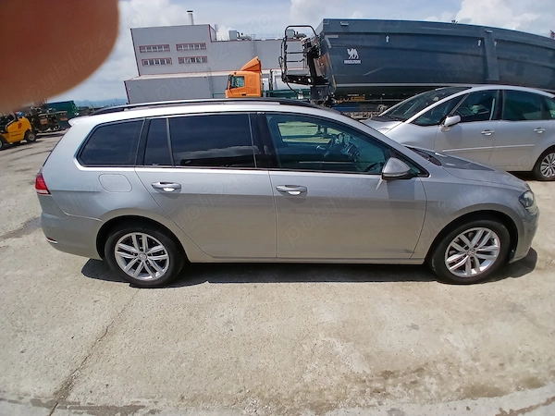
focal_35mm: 17
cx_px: 278
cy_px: 208
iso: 50
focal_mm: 1.4
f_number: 2.2
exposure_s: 1/2137
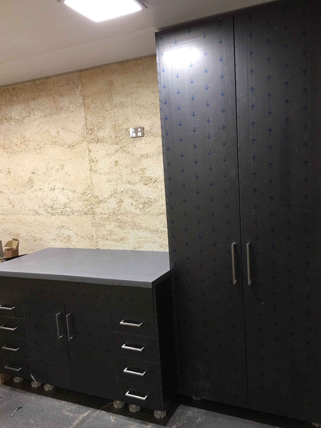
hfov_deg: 46.8
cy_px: 218
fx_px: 371
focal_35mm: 30
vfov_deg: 60.0
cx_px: 157
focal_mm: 4.15
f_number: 2.2
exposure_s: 1/17
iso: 64
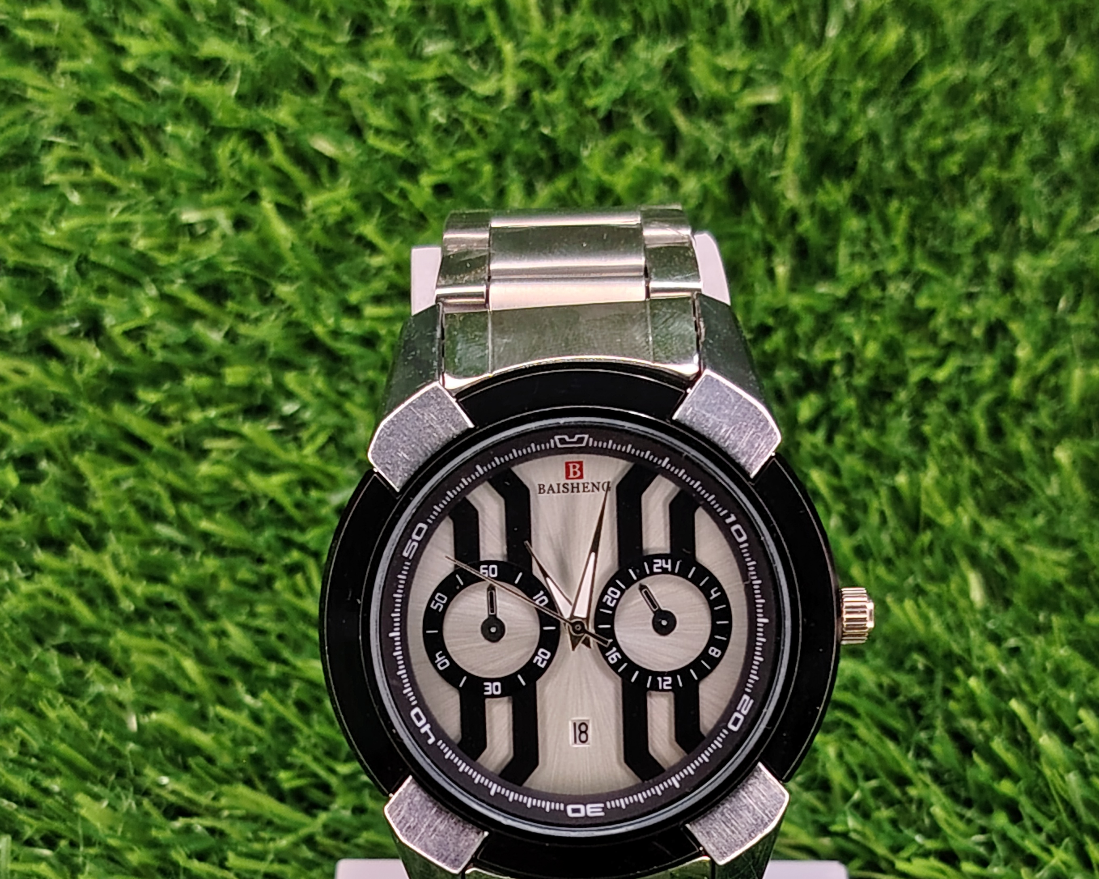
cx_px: 542
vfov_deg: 21.7
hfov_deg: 27.5
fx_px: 2244
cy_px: 771
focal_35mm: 69
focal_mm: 5.25
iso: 478
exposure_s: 1/30
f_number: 1.75
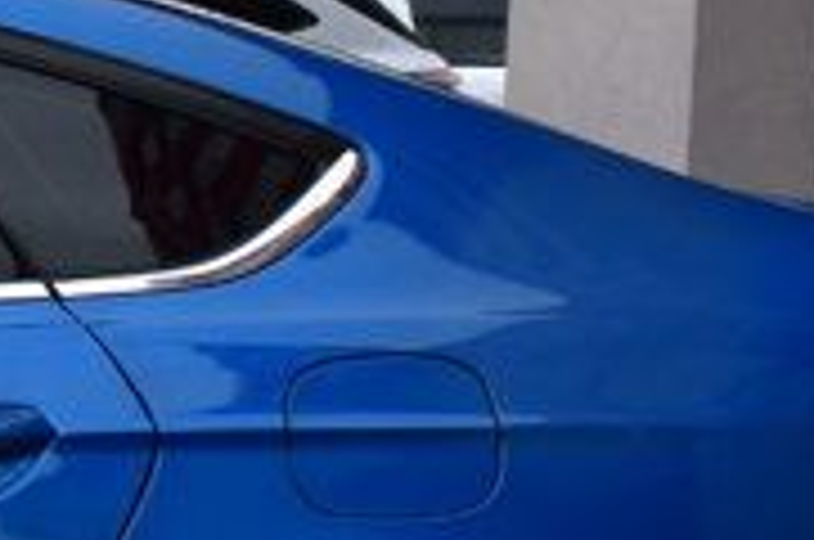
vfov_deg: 8.9
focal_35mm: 153
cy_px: 418
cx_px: -1106
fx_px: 3453
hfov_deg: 11.3
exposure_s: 1/250
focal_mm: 18
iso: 400
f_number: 10
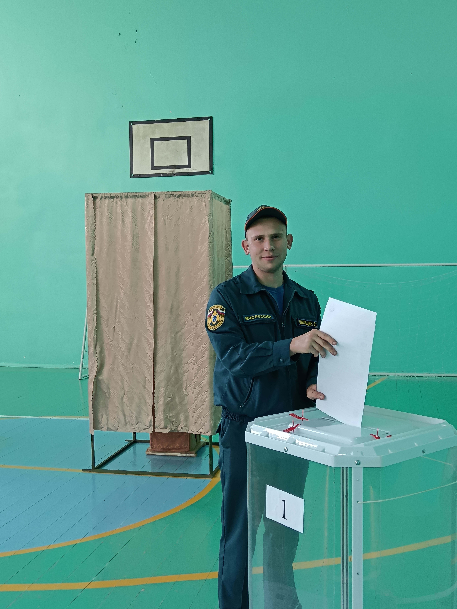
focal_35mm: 42
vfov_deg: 44.8
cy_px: 304
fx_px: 739
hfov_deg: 34.3
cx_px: 228
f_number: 1.9
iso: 339
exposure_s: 1/50
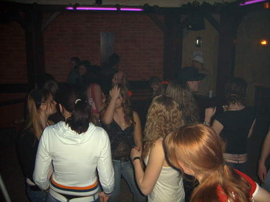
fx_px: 273
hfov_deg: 52.6
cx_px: 135
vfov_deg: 40.7
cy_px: 101
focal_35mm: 35
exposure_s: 1/30
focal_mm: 5.8
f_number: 2.8
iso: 100
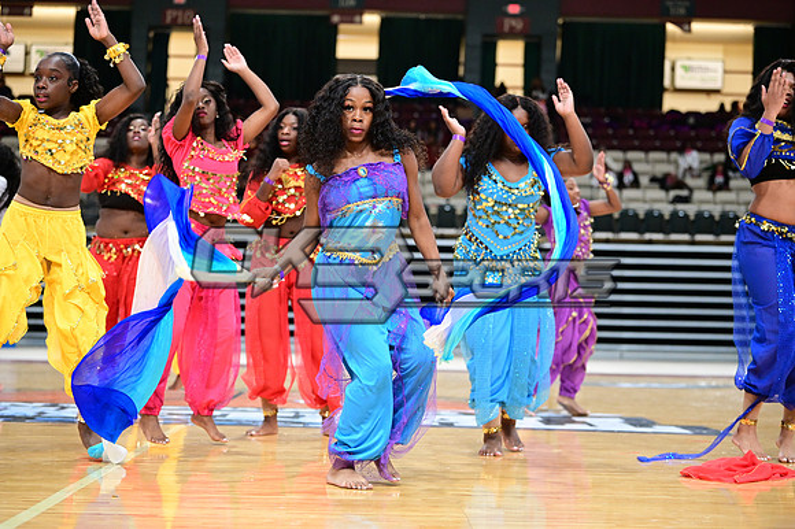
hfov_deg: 28.9
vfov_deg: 19.4
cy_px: 264
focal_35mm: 70
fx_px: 1545
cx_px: 398
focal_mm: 70
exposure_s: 1/1000
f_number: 3.2
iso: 6400
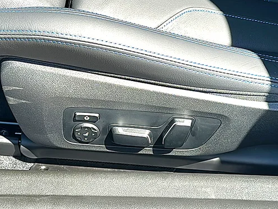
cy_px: 83
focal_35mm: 59
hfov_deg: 32.7
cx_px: 138
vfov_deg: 24.8
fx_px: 474
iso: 80
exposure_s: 1/695
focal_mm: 6.86
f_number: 1.78
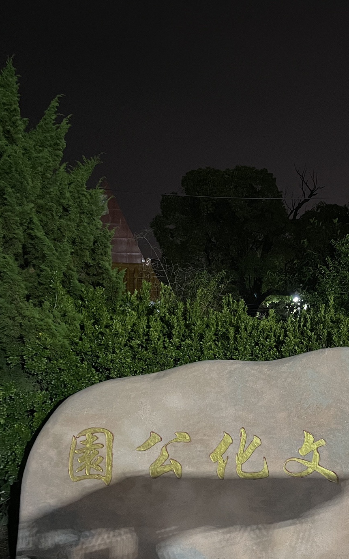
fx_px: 609
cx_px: 273
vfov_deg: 49.2
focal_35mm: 40
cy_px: 298
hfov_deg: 31.3
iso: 1000
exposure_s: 1/25
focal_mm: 4.2
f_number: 1.6
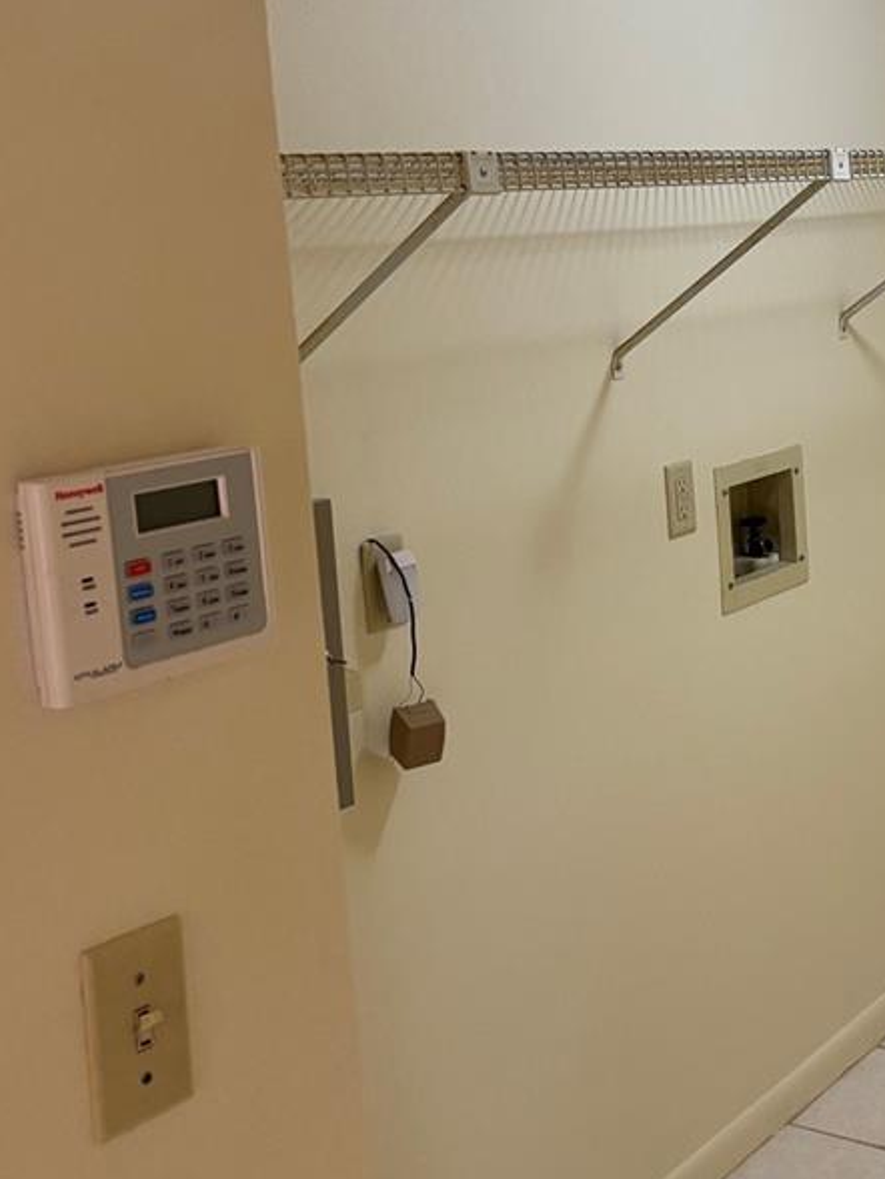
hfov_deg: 26.8
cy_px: 462
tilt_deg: -8.2
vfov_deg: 36.0
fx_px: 1806
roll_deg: +3.0
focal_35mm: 53
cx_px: 751
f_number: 1.6
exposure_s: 1/60
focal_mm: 5.96
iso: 250
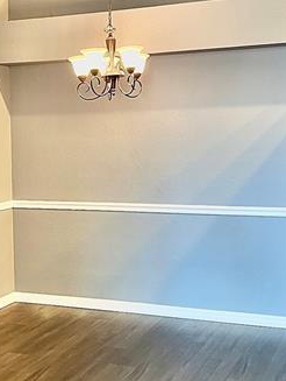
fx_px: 671
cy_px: 186
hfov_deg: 24.0
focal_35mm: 61
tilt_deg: -3.7
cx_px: 95
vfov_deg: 31.6
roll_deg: +0.9
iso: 250
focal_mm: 5.7
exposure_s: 1/60
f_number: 1.5
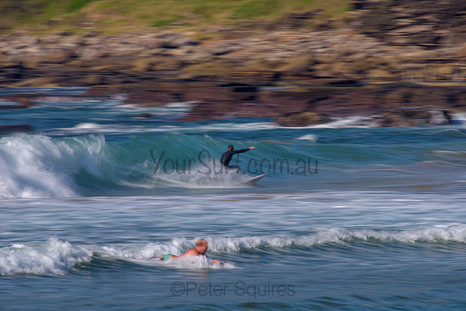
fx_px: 6473
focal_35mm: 500
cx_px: 233
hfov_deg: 4.1
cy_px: 156
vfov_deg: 2.8
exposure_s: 1/13
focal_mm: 500
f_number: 16
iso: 31
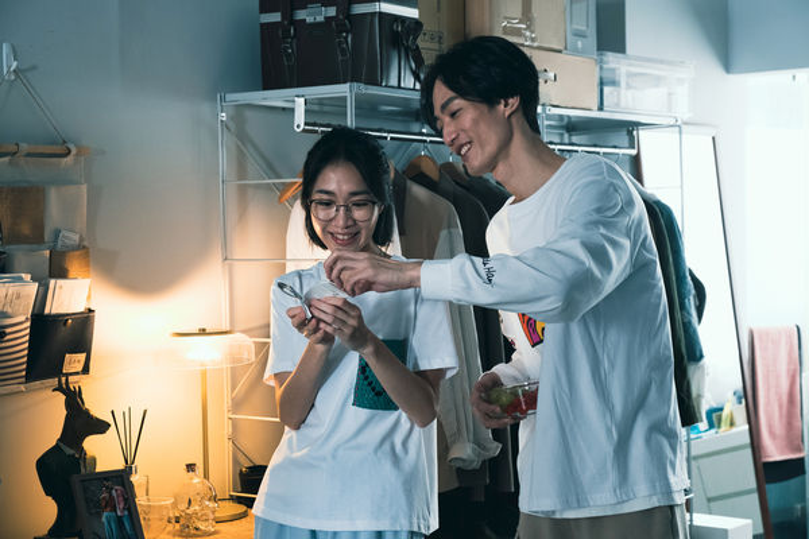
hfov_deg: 29.7
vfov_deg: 20.0
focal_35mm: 68
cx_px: 404
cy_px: 270
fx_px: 1528
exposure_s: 1/125
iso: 2000
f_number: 3.6
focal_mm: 45.5
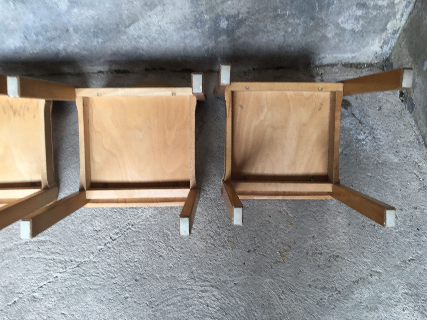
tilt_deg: -53.5
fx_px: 382
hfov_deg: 58.4
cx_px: 214
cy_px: 160
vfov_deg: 45.4
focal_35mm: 31
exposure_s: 1/60
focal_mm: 3.3
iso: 32
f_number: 2.4
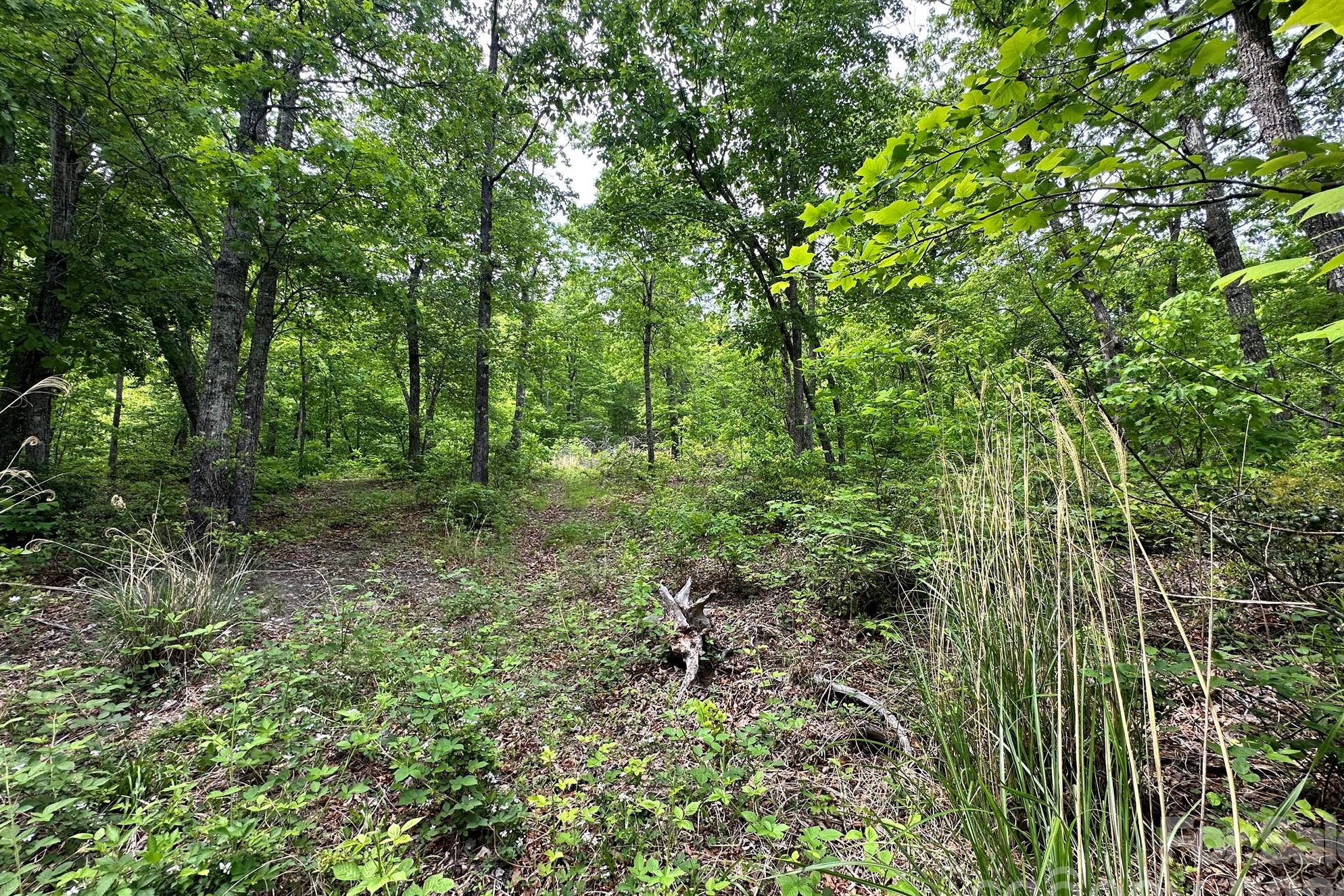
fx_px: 560
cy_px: 430
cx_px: 683
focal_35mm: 15
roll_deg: +1.0
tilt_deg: +12.3
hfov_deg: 100.4
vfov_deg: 77.3
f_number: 2.2
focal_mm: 2.22
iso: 40
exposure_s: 1/145
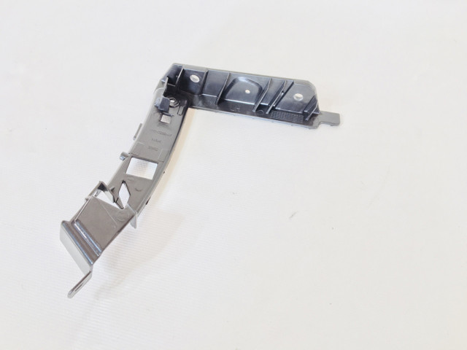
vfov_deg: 48.2
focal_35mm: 29
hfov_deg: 61.7
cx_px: 234
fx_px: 391
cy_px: 175
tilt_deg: -52.9
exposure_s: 1/33
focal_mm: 4.15
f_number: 2.2
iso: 40
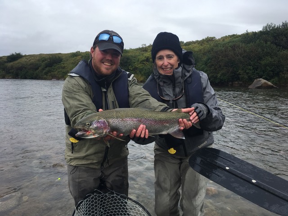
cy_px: 108
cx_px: 144
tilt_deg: -8.8
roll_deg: +0.5
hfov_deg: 61.7
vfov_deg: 48.2
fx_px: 241
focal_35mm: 29
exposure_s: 1/657
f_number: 2.2
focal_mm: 4.15
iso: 25
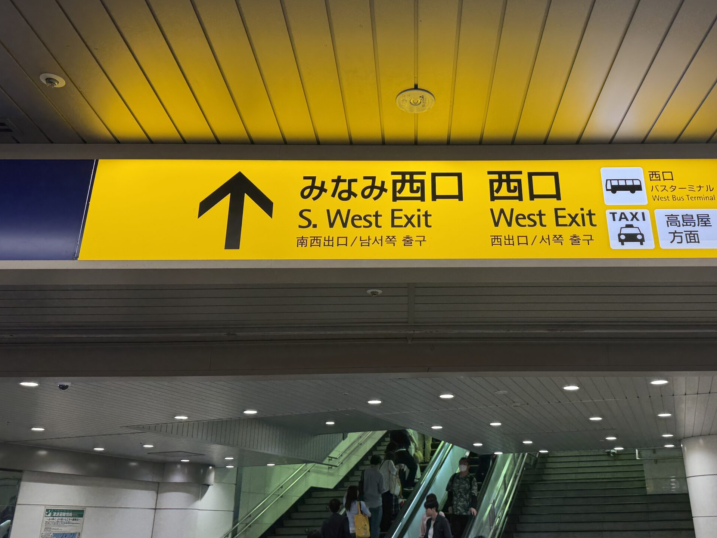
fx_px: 663
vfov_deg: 44.1
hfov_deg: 56.4
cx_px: 425
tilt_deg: +23.3
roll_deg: +0.9
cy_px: 237
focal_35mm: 32
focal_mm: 6.76
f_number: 1.78
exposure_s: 1/100
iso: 64
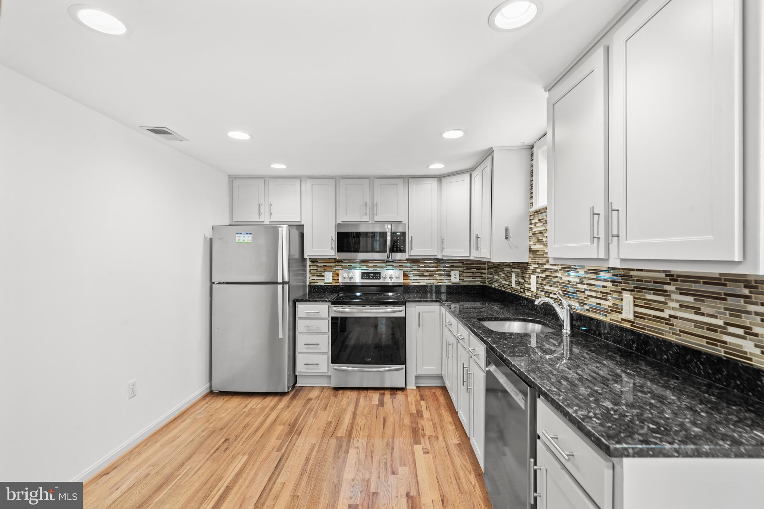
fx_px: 340
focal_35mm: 16
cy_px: 254
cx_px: 382
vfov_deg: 73.7
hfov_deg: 96.7
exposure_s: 1/2.5
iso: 640
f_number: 9
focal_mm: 16
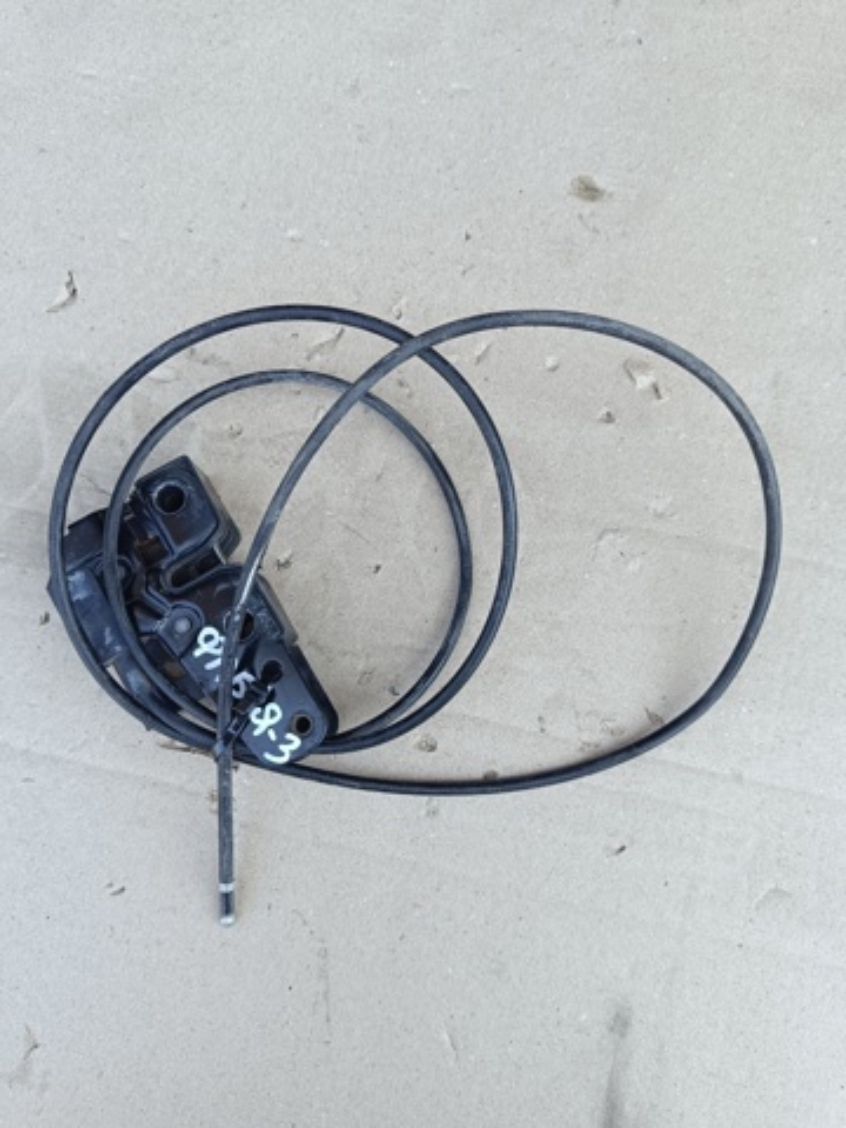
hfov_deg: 56.8
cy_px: 564
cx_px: 423
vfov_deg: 71.6
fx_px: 782
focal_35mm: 24
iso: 58
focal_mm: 5.59
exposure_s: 1/102
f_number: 1.88
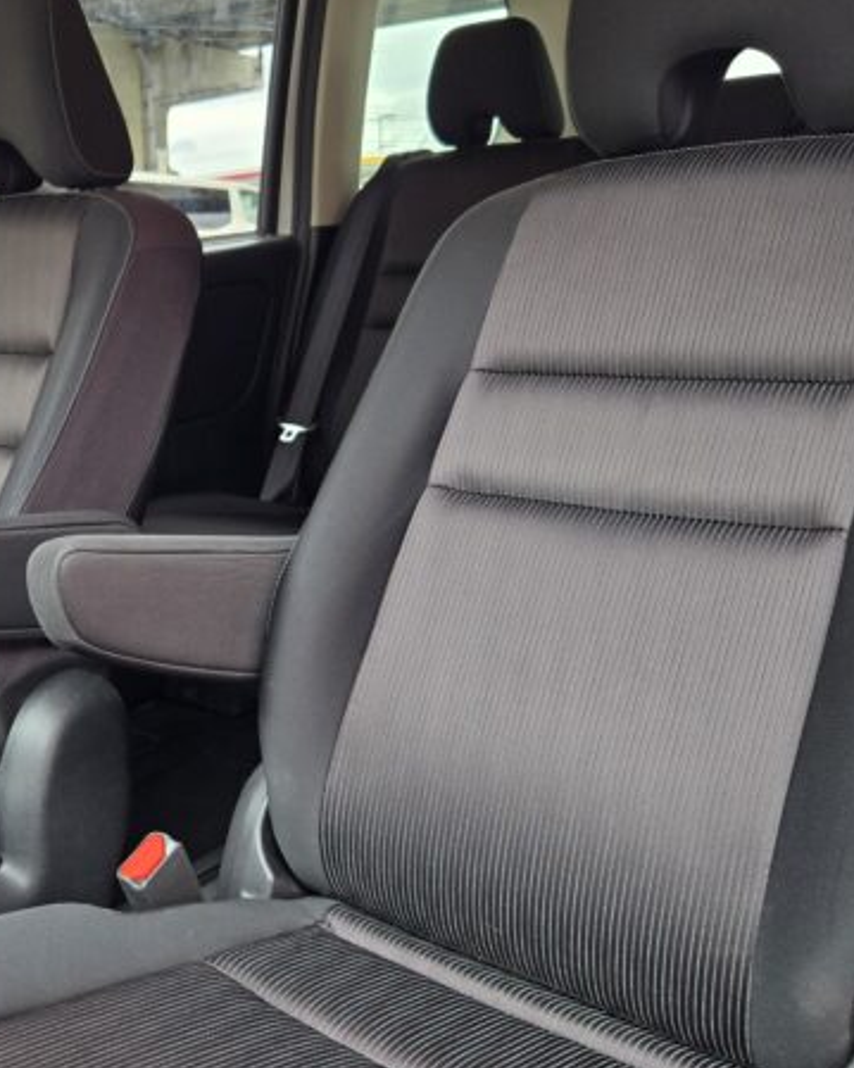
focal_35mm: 40
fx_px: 1264
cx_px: 121
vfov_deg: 45.8
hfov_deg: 35.6
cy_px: 573
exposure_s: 1/180
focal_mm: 5.4
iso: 80
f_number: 1.8
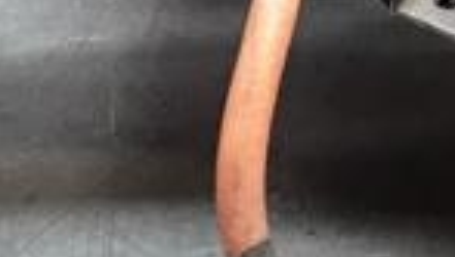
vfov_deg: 8.9
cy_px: -161
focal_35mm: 133
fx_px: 1606
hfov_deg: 15.7
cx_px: 489
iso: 50
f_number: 1.9
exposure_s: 1/50
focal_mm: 2.91
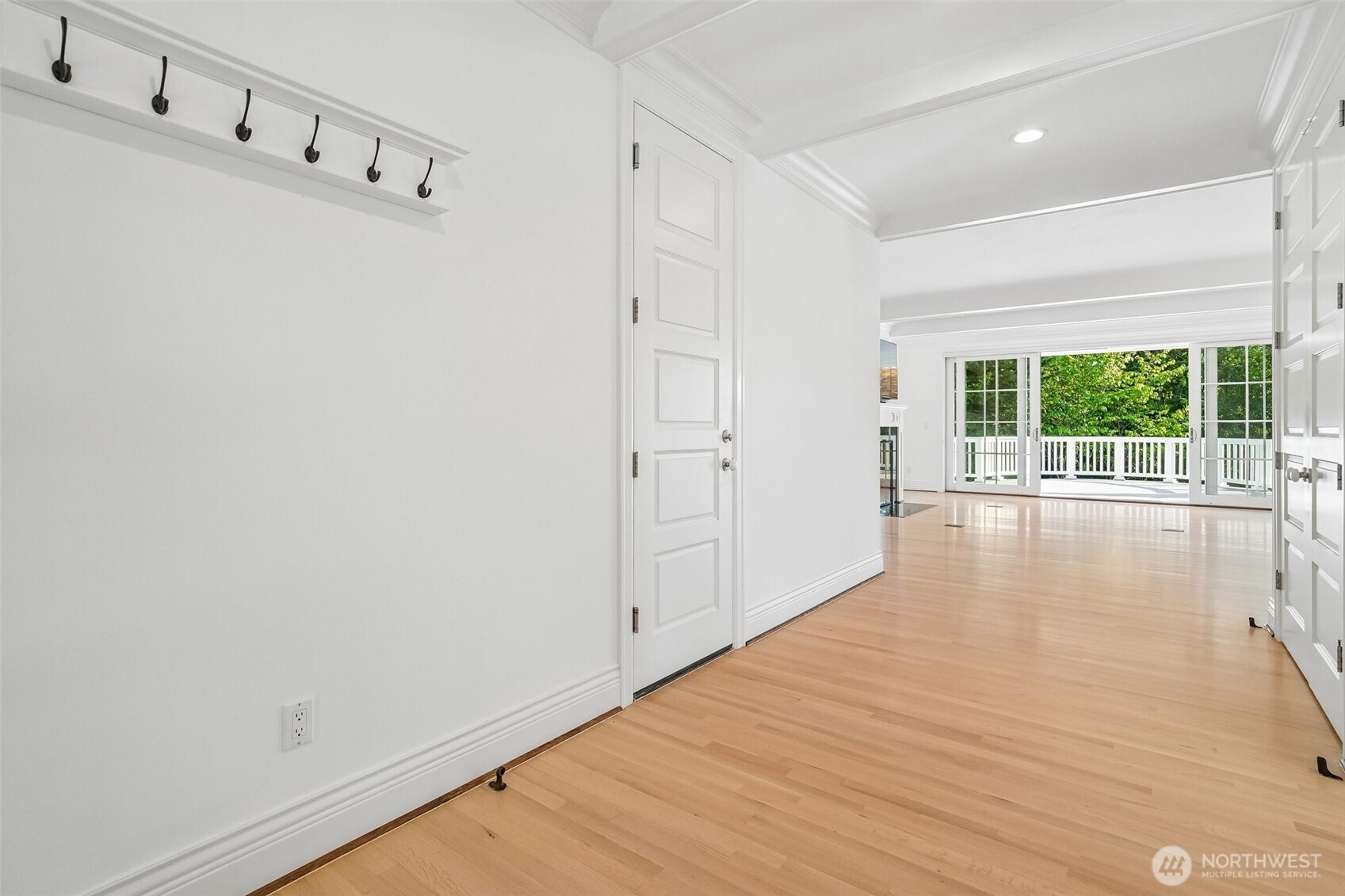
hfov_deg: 96.7
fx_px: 598
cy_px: 448
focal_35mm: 16
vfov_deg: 73.7
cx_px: 672
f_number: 8
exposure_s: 1/125
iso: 1600
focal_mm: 16
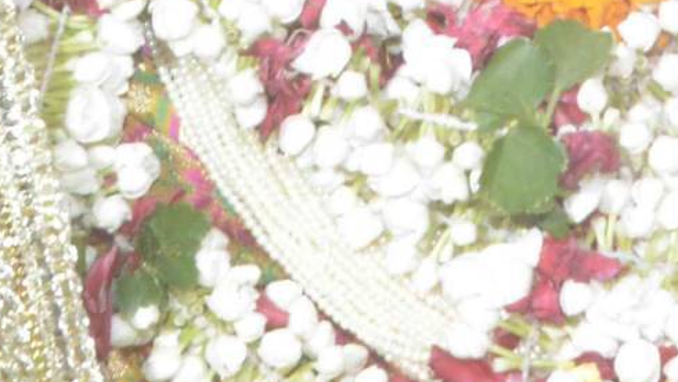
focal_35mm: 296
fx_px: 5323
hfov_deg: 7.0
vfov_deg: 4.0
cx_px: 1335
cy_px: -750
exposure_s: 1/160
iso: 800
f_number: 10
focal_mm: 32
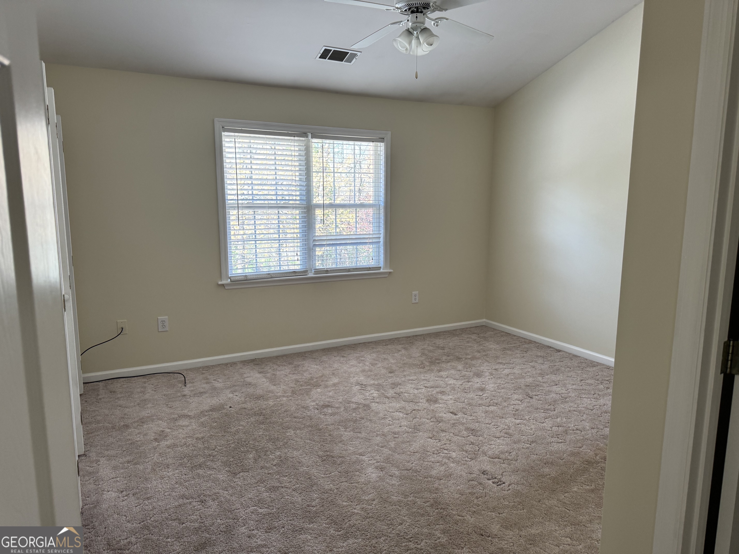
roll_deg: -0.5
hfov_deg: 71.6
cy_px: 277
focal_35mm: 24
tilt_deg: -10.1
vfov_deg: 56.8
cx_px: 370
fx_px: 512
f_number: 1.78
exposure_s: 1/60
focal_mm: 6.76
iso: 125
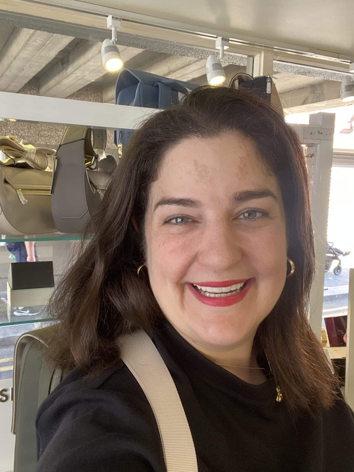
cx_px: 167
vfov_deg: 56.8
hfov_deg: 44.1
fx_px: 436
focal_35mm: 32
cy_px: 236
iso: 160
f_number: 2.2
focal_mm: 2.71
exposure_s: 1/50
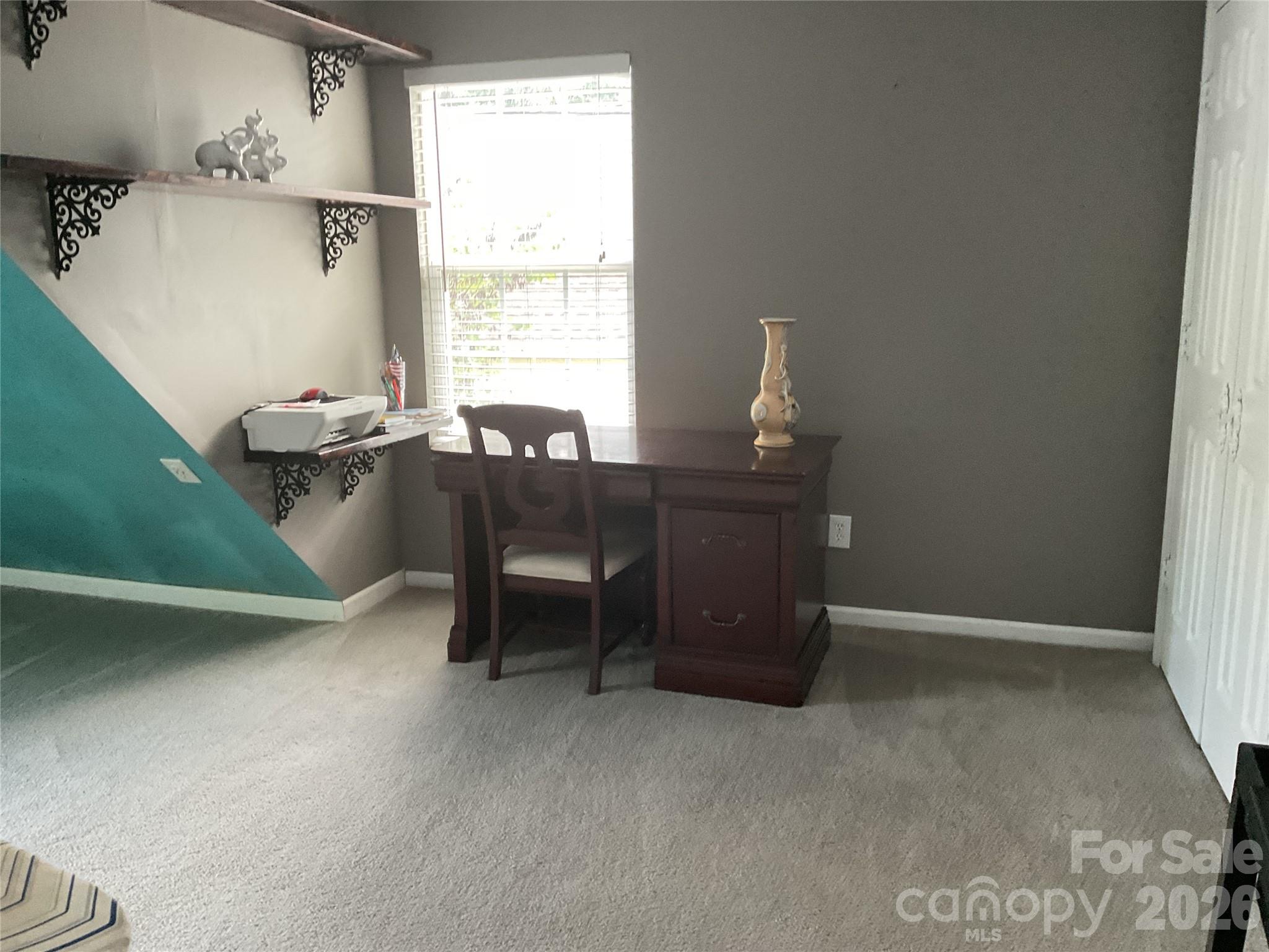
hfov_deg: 61.7
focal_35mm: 29
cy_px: 476
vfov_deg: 48.2
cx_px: 634
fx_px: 1063
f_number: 1.8
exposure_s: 1/60
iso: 160
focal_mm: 3
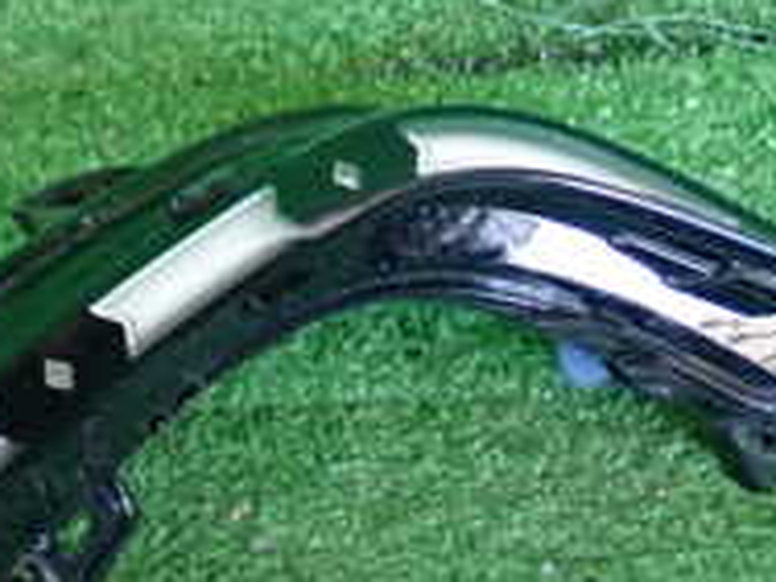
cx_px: -4
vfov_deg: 14.6
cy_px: 788
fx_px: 2152
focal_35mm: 96
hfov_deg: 19.8
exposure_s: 1/30
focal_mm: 5.4
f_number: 2.3
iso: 320
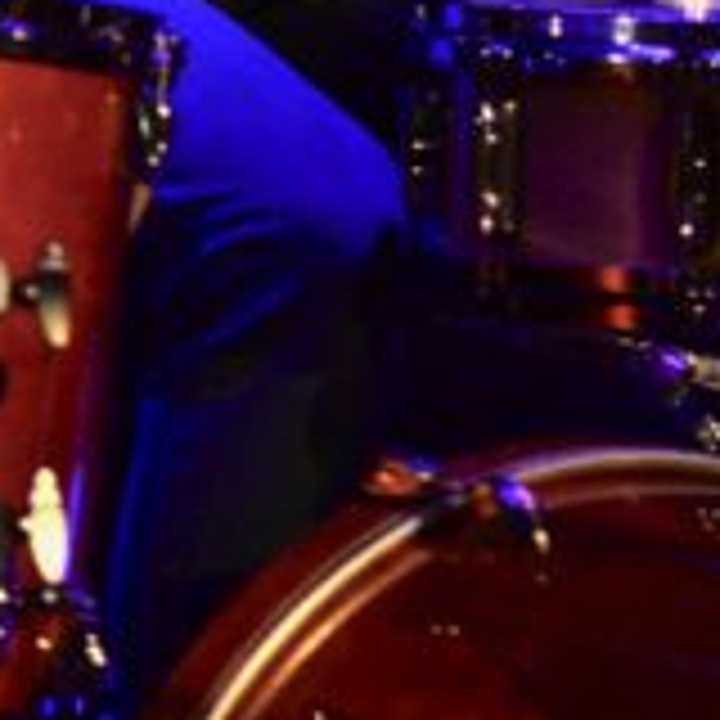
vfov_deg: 4.5
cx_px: 387
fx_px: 8966
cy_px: -727
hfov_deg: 4.6
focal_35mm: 381
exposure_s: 1/40
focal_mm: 70
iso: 2500
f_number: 2.8
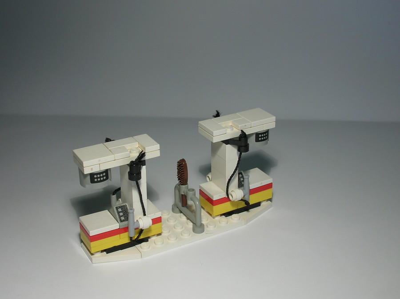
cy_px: 150
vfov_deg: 29.1
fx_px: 577
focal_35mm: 50
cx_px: 200
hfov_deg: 38.2
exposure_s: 1/18.3
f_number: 5.6
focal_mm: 8.4
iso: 50
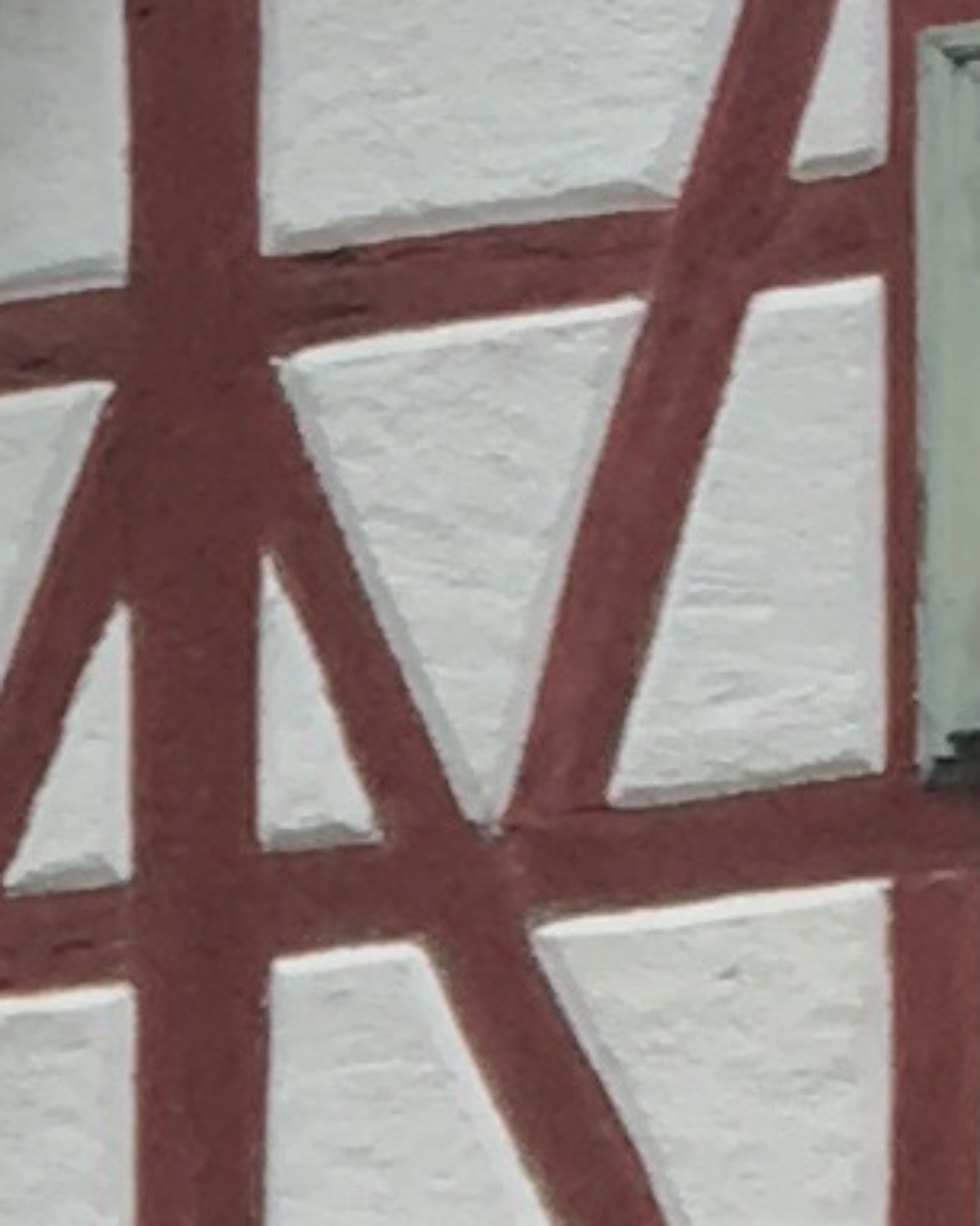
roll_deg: +0.0
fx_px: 10813
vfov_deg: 6.0
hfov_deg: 5.0
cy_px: 3624
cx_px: -1605
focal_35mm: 298
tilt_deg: +1.8
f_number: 2.2
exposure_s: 1/668
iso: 25
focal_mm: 4.15
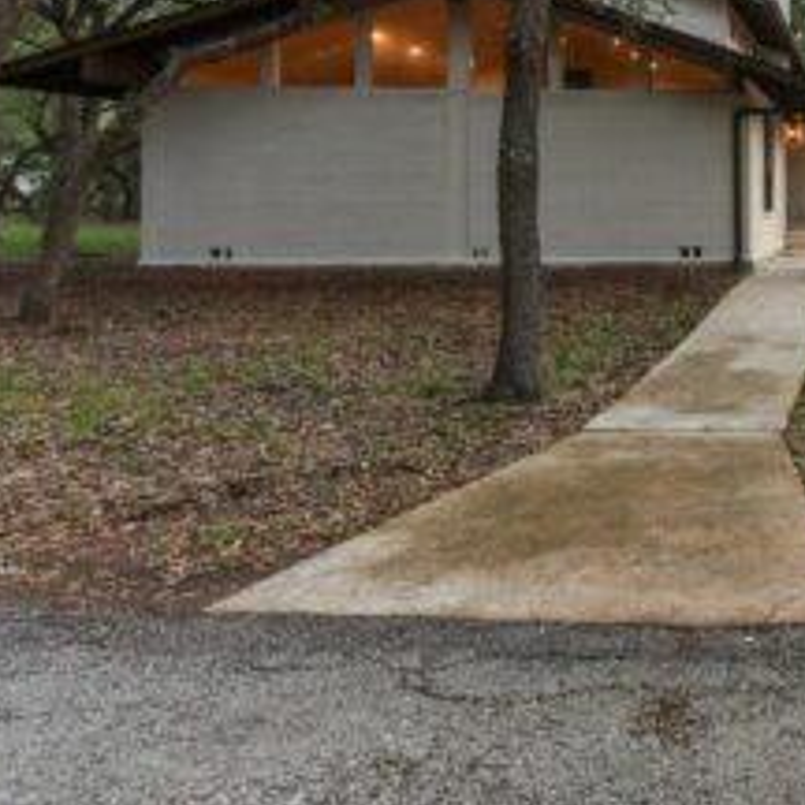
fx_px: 868
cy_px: 186
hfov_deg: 39.8
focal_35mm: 33
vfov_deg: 47.6
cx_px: 898
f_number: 8
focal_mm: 14
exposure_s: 1/15
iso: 280
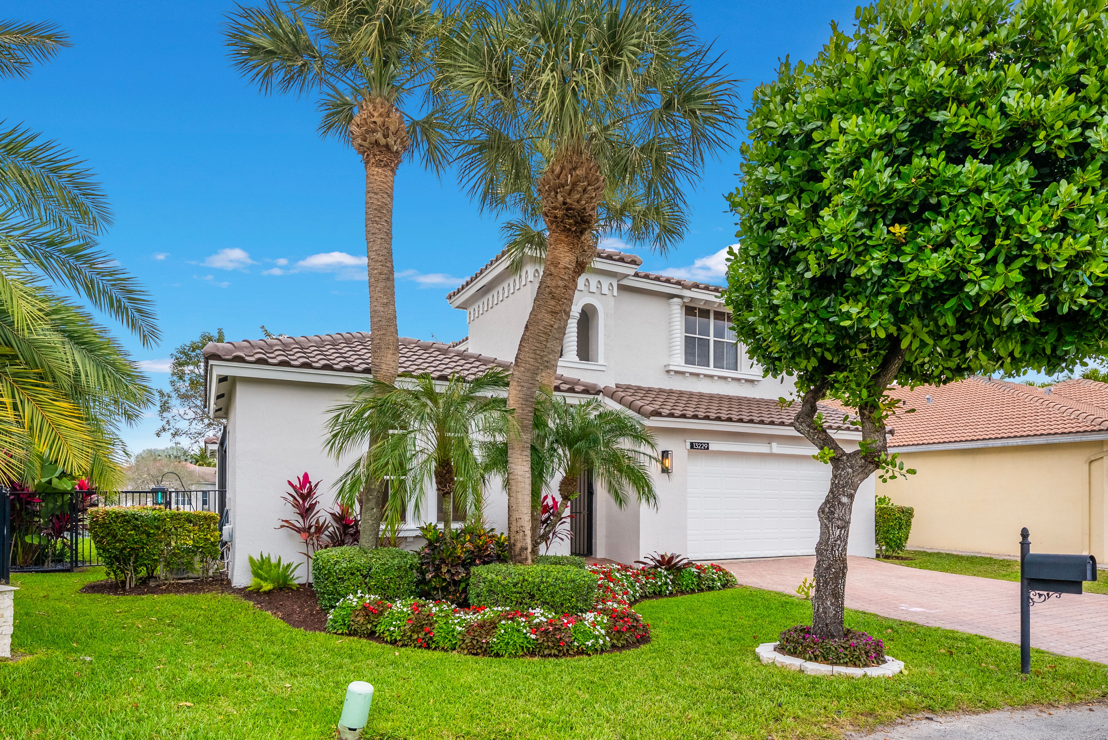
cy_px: 370
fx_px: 616
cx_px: 554
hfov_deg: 83.9
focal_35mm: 20
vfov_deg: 62.0
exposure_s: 1/80
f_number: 8
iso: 400
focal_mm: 20
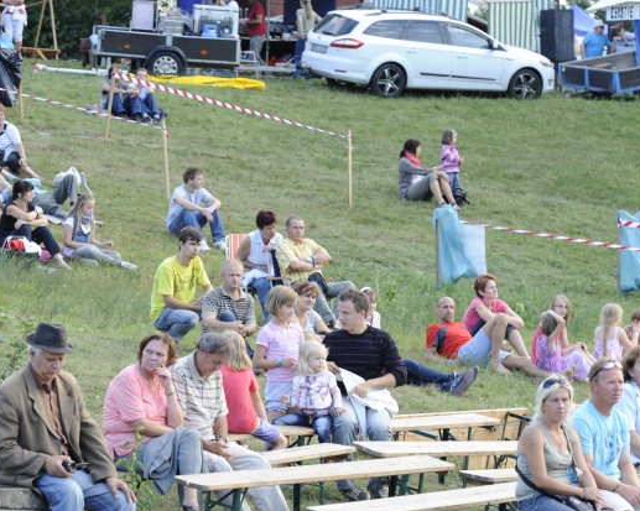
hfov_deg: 10.6
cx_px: 253
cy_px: 351
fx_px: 3464
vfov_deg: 8.4
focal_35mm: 183
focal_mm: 112
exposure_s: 1/200
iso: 500
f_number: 5.6
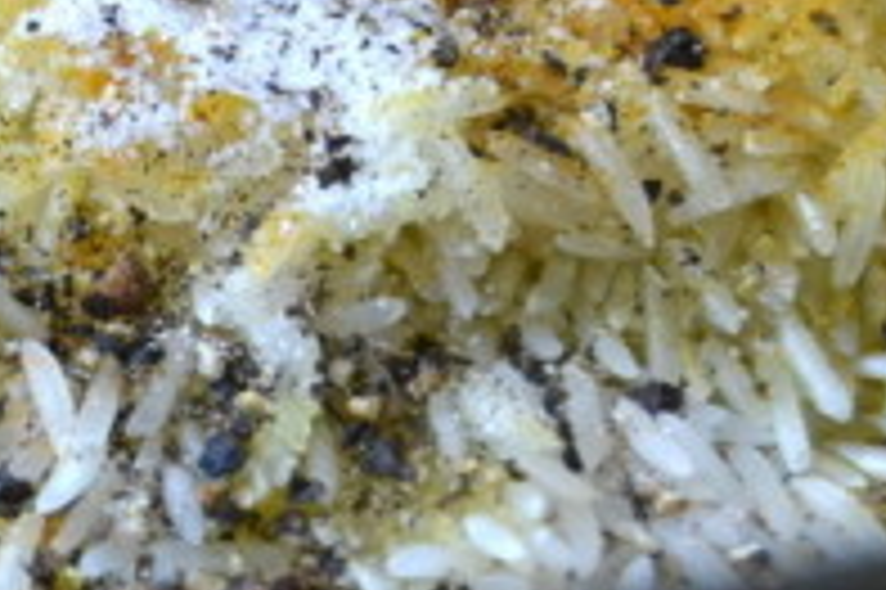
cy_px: -18
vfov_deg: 4.7
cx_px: -243
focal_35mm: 294
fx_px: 7224
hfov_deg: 7.0
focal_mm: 55
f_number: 5.6
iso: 3200
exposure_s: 1/200
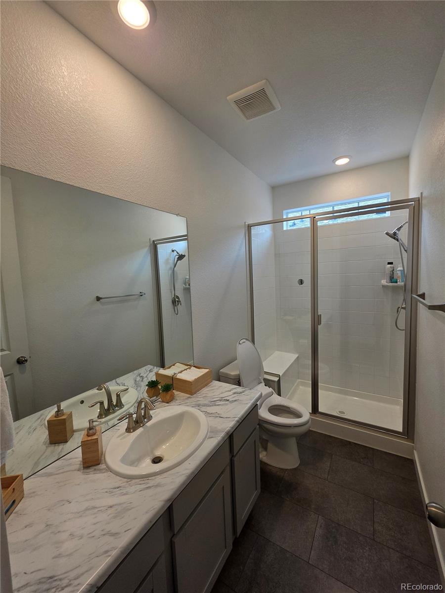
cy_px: 296
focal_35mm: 13
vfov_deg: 106.2
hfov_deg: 89.9
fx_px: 223
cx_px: 222
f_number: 1.9
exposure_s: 1/120
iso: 64
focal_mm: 2.2
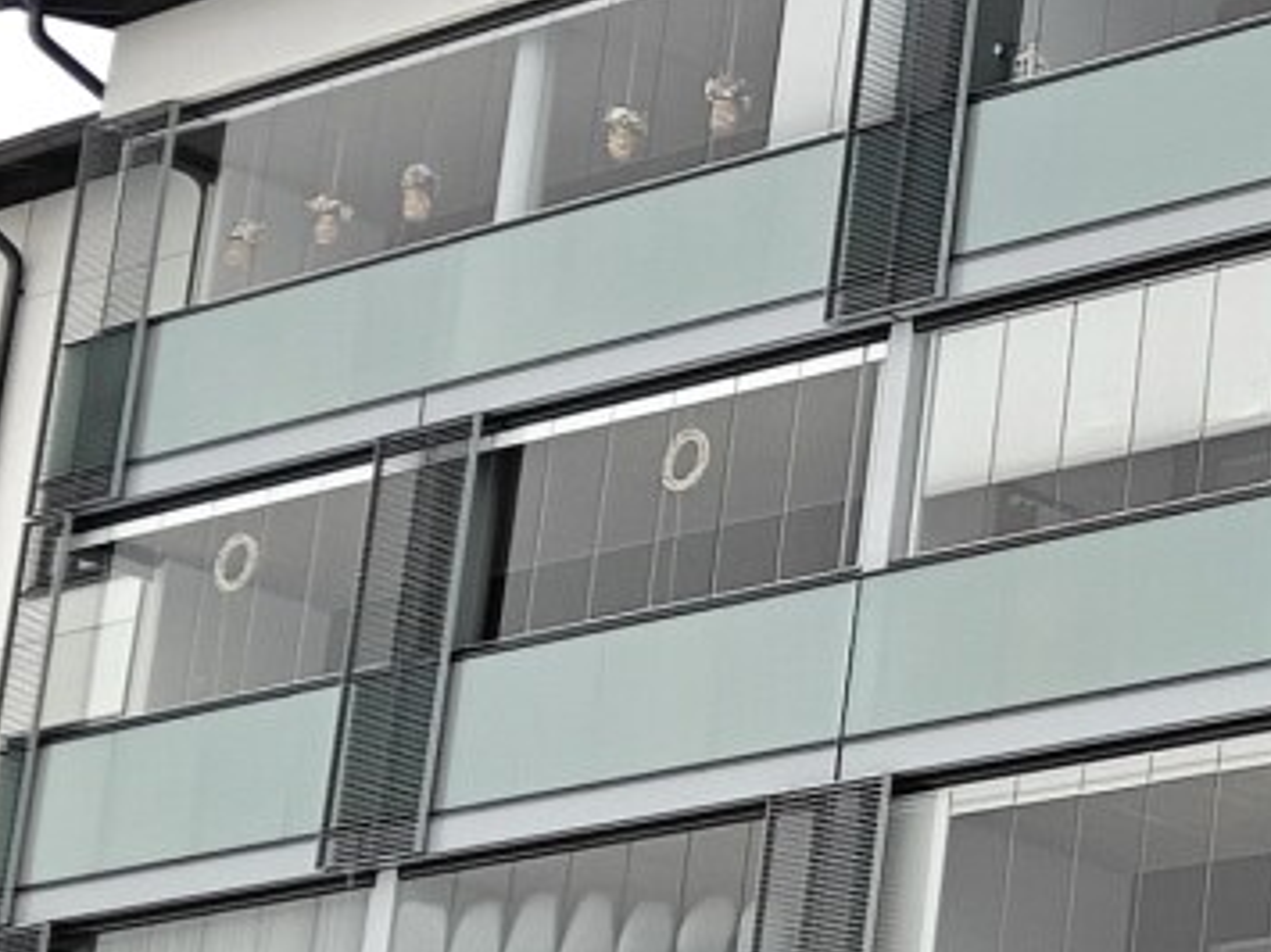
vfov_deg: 10.1
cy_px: 823
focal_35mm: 146
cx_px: 2195
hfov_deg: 12.5
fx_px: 5359
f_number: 1.8
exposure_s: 1/200
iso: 160
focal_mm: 5.59
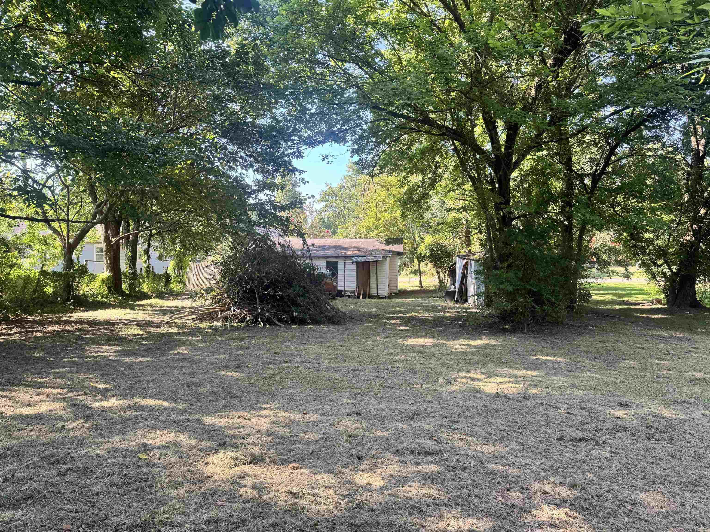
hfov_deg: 71.6
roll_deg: -1.2
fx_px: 492
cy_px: 266
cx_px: 355
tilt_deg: -2.3
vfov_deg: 56.8
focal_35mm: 24
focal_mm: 6.76
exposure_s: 1/224
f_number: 1.78
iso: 64
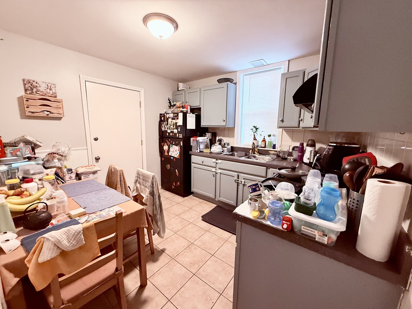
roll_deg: -0.8
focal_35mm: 14
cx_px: 206
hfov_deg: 102.1
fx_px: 167
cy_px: 154
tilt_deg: -8.9
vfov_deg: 85.7
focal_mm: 2.22
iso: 400
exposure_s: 1/60
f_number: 2.2
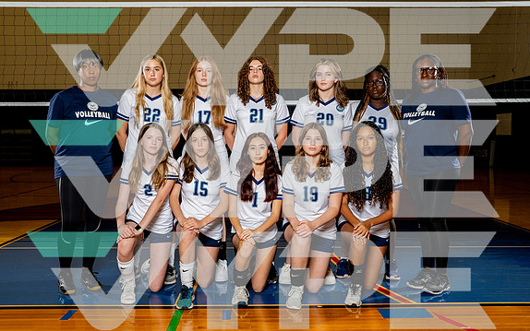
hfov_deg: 54.0
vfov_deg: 35.4
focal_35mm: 36
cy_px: 164
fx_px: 520
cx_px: 262
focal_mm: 32
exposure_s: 1/250
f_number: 8
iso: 1250
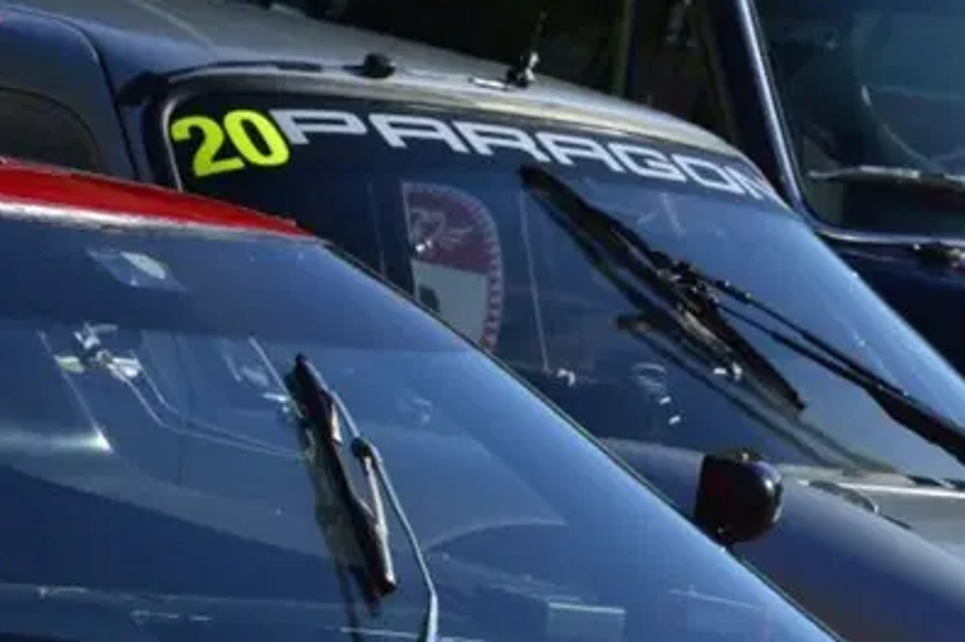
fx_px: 12218
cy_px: 631
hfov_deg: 4.5
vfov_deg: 3.0
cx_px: 1429
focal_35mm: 456
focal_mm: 150
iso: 200
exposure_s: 1/500
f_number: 10
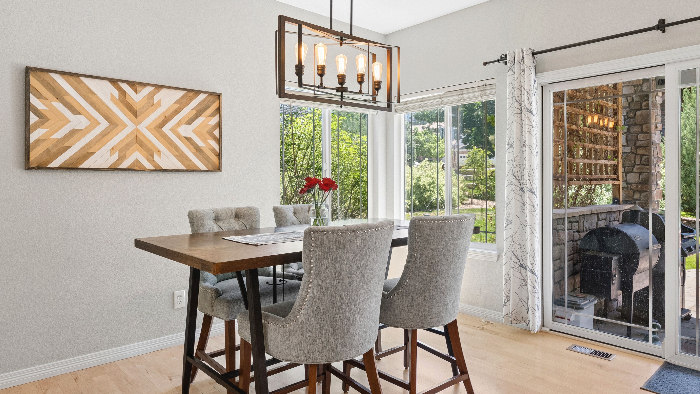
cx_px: 360
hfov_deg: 76.3
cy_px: 182
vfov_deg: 47.6
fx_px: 445
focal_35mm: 24
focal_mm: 22
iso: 1000
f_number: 8
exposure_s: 1/200
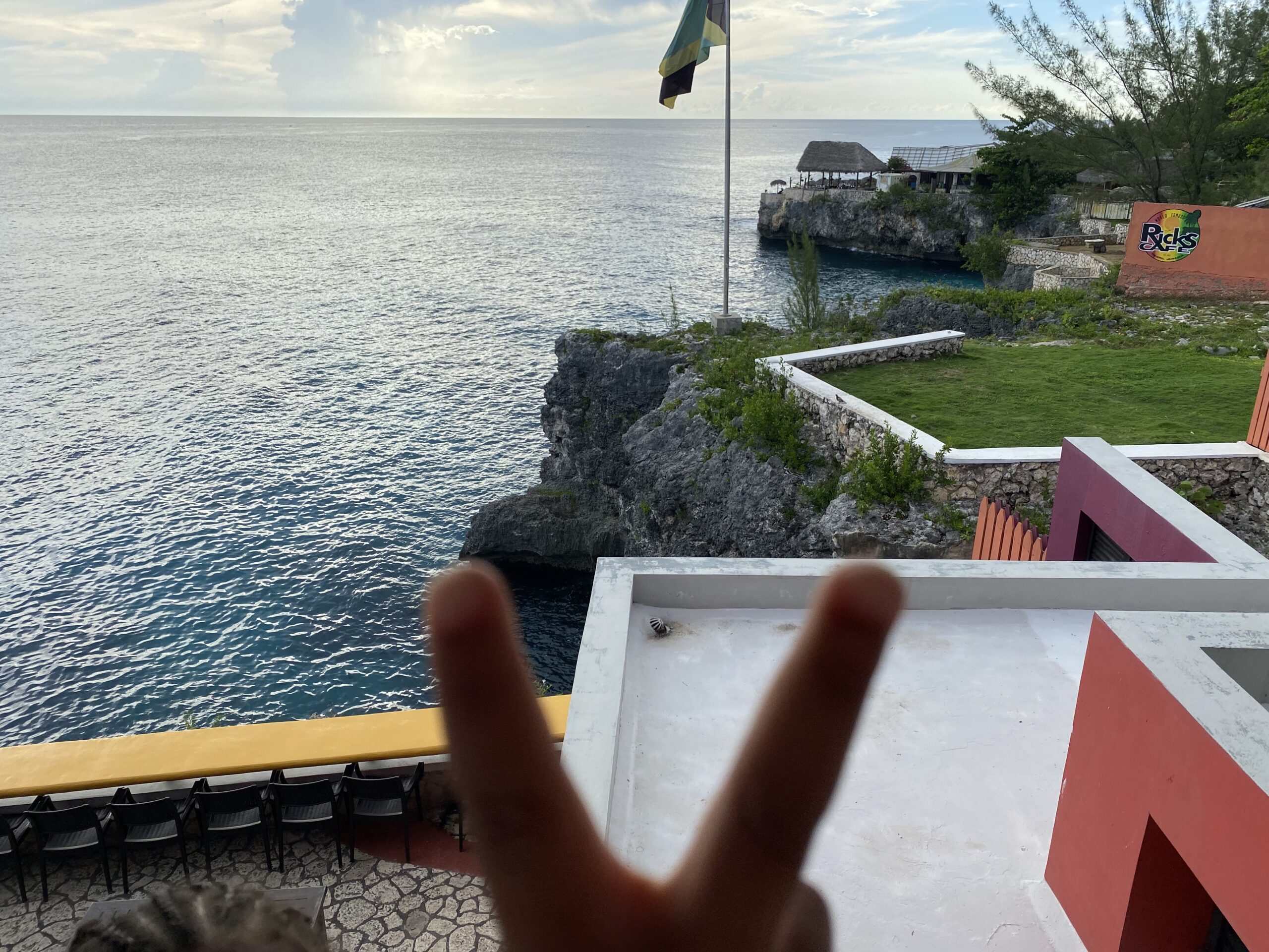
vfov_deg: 53.1
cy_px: 476
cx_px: 634
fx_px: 953
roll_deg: -0.1
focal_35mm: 26
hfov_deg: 67.3
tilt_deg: -18.9
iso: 32
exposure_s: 1/1701
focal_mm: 4.25
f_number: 1.8
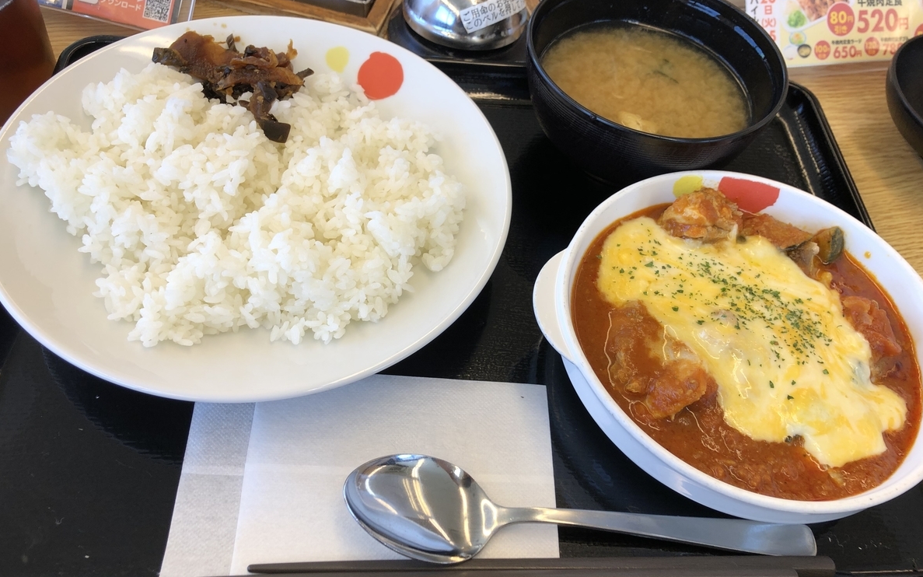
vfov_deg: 41.8
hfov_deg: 62.9
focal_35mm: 30
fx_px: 755
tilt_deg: -54.2
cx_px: 465
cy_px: 323
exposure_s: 1/110
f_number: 1.8
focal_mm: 3.99
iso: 20
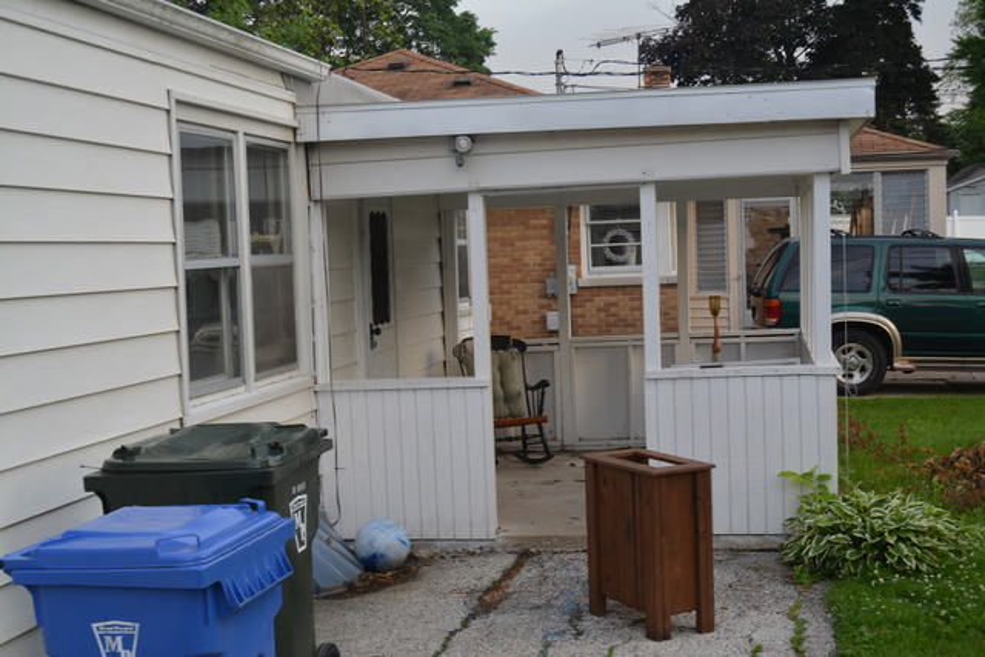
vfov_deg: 26.5
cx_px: 492
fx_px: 1396
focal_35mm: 51
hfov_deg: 38.9
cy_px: 328
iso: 140
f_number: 8
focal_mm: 34
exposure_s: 1/60
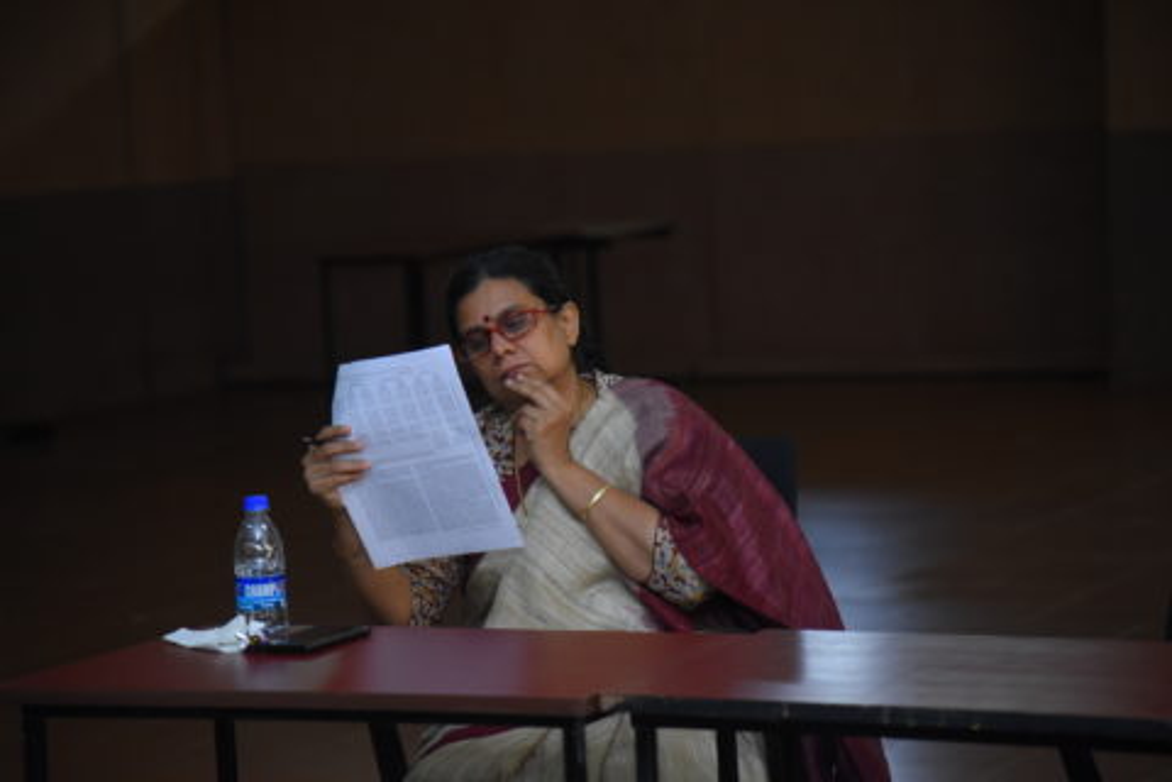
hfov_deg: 17.1
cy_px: 391
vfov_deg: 11.4
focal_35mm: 120
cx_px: 586
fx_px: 3906
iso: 3200
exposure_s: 1/160
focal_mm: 120
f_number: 4
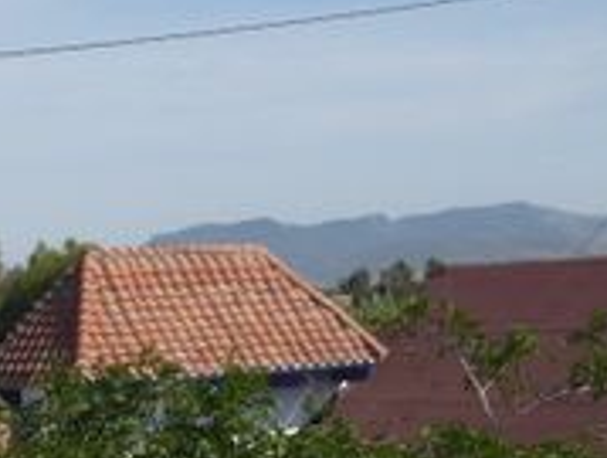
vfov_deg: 12.0
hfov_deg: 16.7
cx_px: 146
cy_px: 746
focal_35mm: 117
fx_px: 2056
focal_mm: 5.8
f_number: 8
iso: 100
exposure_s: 1/320
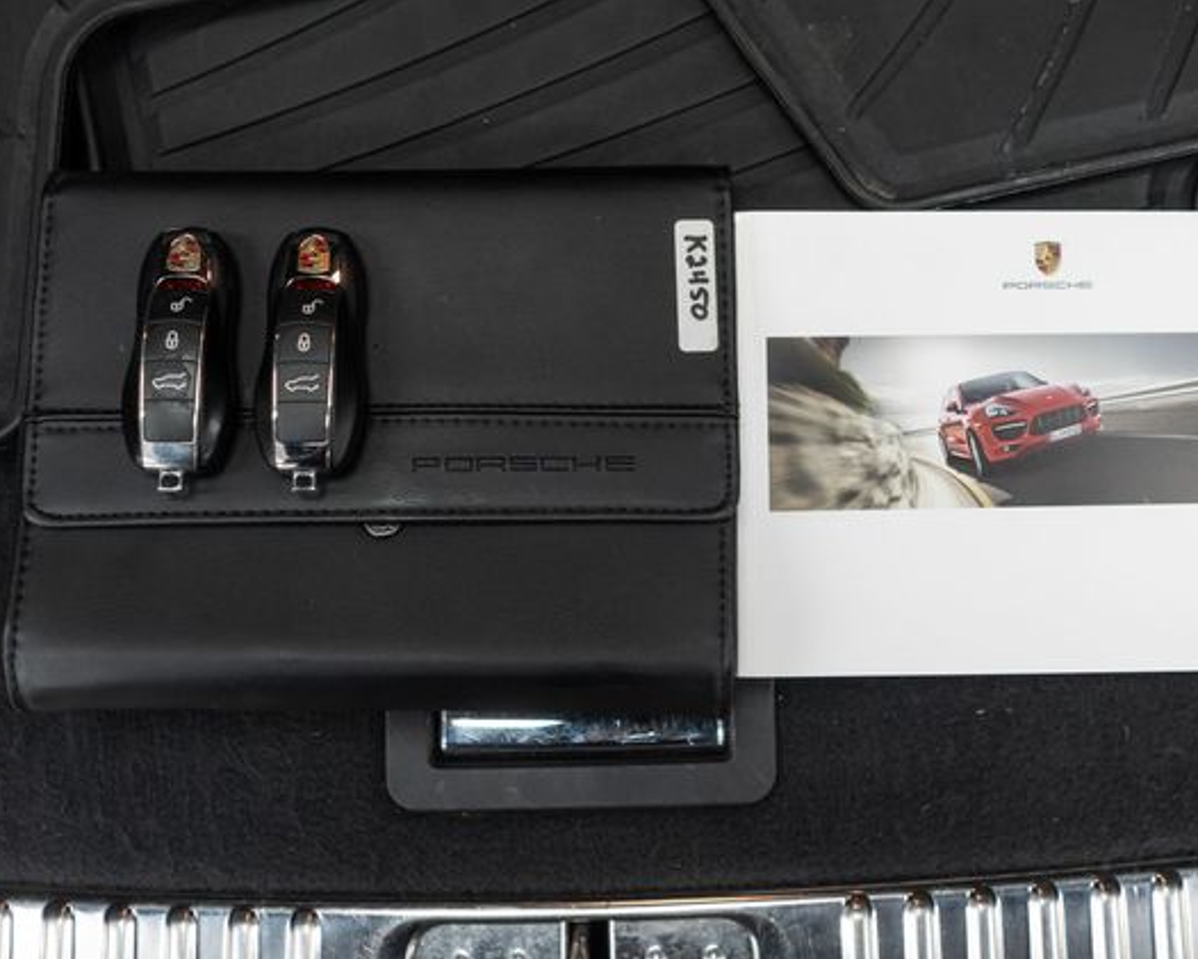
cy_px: 484
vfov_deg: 31.5
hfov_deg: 38.7
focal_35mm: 48
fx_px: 1702
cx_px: 699
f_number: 3.5
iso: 400
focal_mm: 28
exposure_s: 1/50
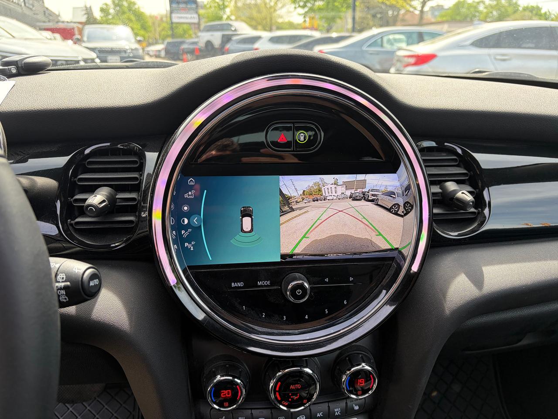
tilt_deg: -20.9
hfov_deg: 67.3
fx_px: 419
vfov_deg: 53.1
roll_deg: +0.8
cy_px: 210
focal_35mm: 26
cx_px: 279
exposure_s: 1/348
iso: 64
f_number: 1.6
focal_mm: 5.96
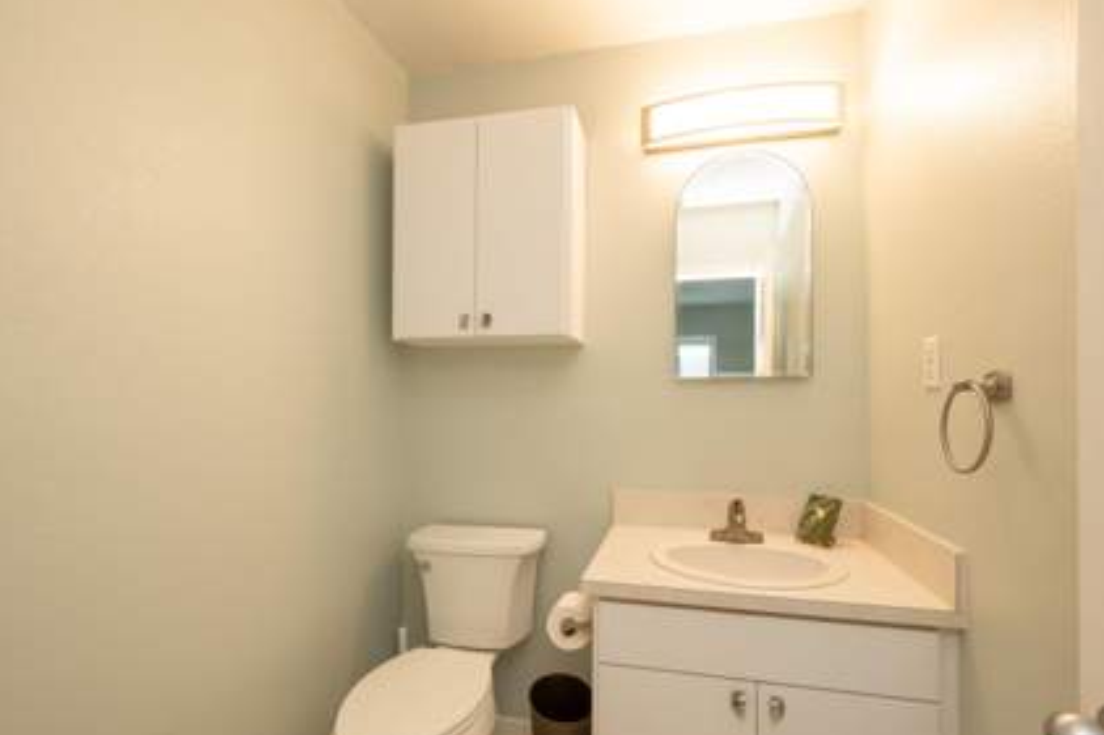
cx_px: 578
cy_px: 398
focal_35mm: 16
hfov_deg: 96.7
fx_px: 490
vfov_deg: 73.6
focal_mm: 14
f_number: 8
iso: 1250
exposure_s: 1/60
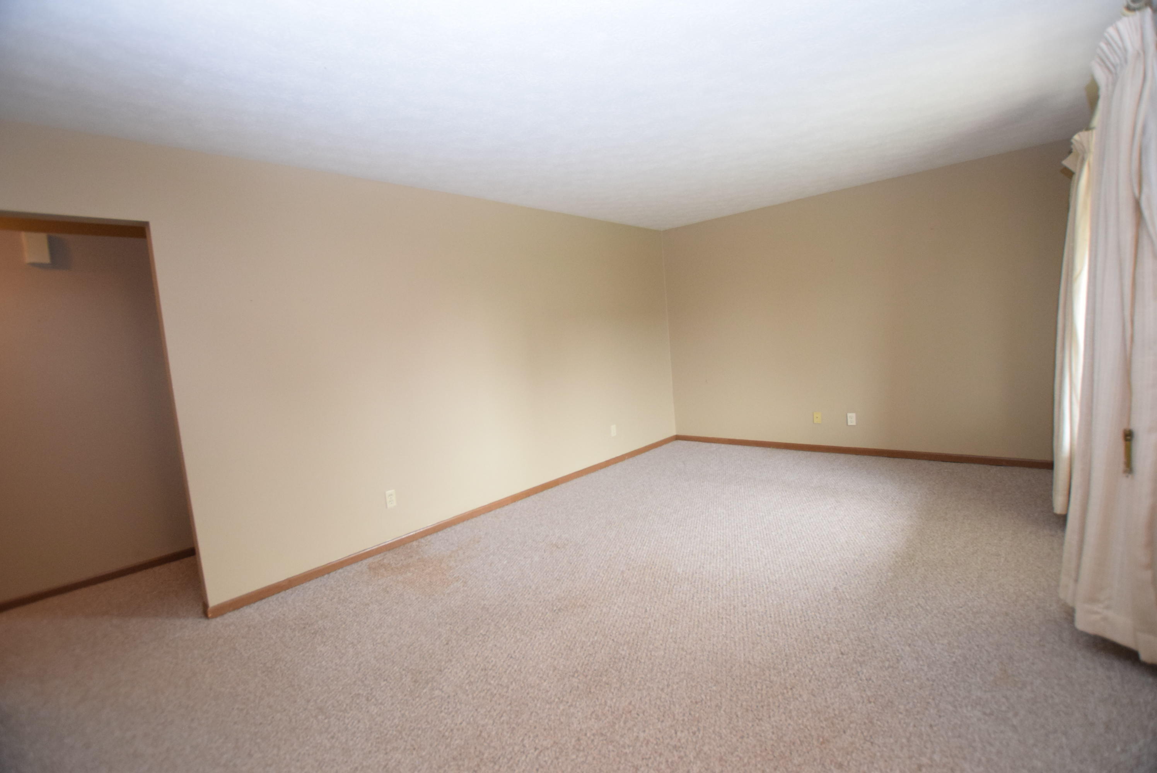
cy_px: 386
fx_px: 482
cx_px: 578
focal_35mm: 15
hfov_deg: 100.3
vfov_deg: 77.4
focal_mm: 10
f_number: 3.5
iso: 1800
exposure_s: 1/60
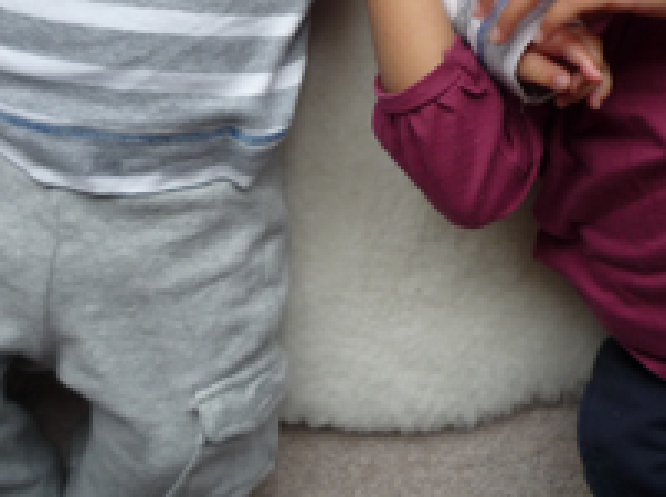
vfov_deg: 25.9
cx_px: 419
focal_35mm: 53
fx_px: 1018
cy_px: -12
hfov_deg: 36.0
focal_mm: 4.4
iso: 100
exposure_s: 1/40
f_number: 2.8
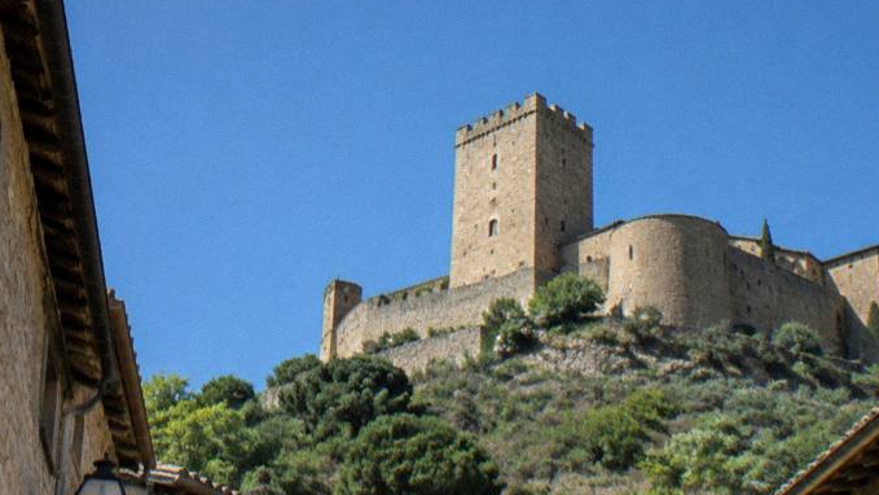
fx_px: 1259
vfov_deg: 21.9
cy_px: 397
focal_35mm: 54
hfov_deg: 38.4
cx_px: 524
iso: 500
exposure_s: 1/400
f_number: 9
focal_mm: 35
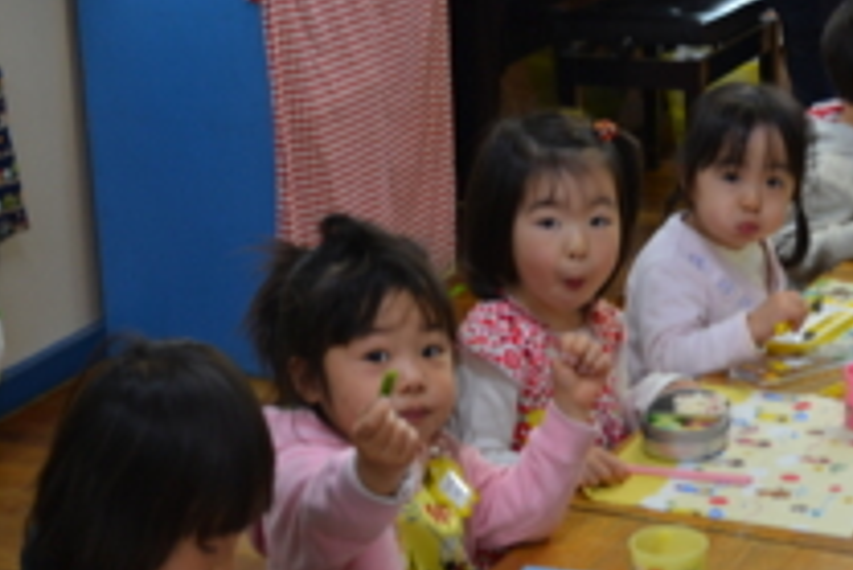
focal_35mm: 98
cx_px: 455
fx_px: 2324
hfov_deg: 20.8
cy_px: 367
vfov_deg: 14.0
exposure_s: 1/30
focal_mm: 34
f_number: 5
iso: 400
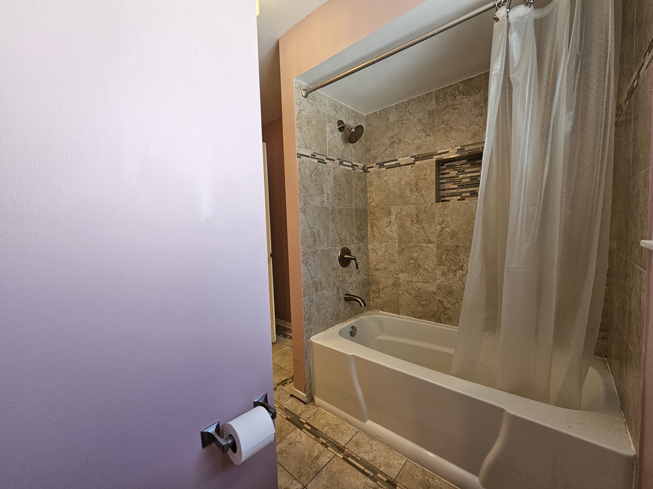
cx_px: 326
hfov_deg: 106.2
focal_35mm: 13
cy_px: 244
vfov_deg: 89.9
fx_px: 245
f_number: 2.2
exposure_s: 1/60
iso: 50
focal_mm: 2.2
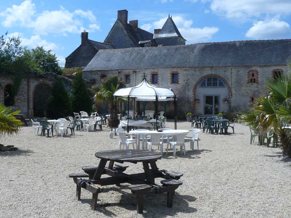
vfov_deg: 39.7
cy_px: 109
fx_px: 303
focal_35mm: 36
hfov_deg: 51.4
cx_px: 146
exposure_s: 1/400
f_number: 6.3
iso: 100
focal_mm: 6
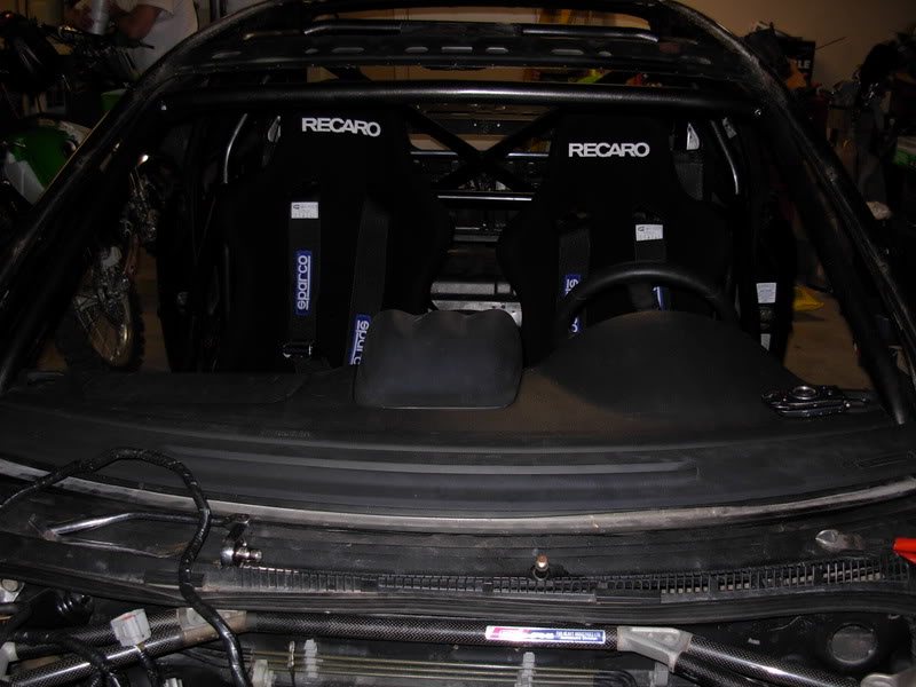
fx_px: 1006
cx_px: 458
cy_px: 344
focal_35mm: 38
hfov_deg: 49.0
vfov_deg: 37.7
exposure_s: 1/24.6
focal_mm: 6.3
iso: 86
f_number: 2.9
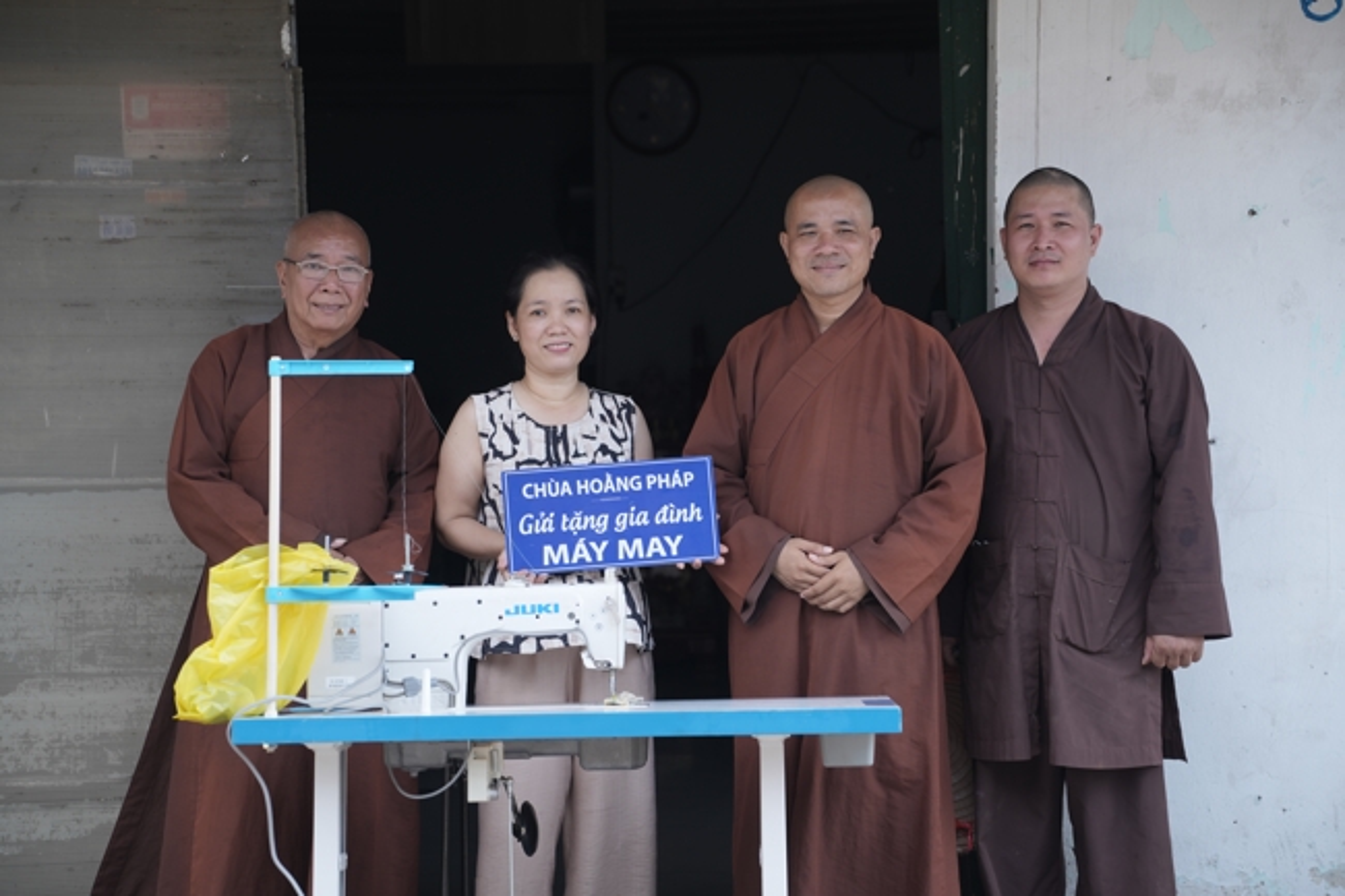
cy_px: 448
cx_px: 672
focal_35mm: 89
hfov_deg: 22.9
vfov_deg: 15.4
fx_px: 3324
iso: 125
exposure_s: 1/200
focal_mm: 89
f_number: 4
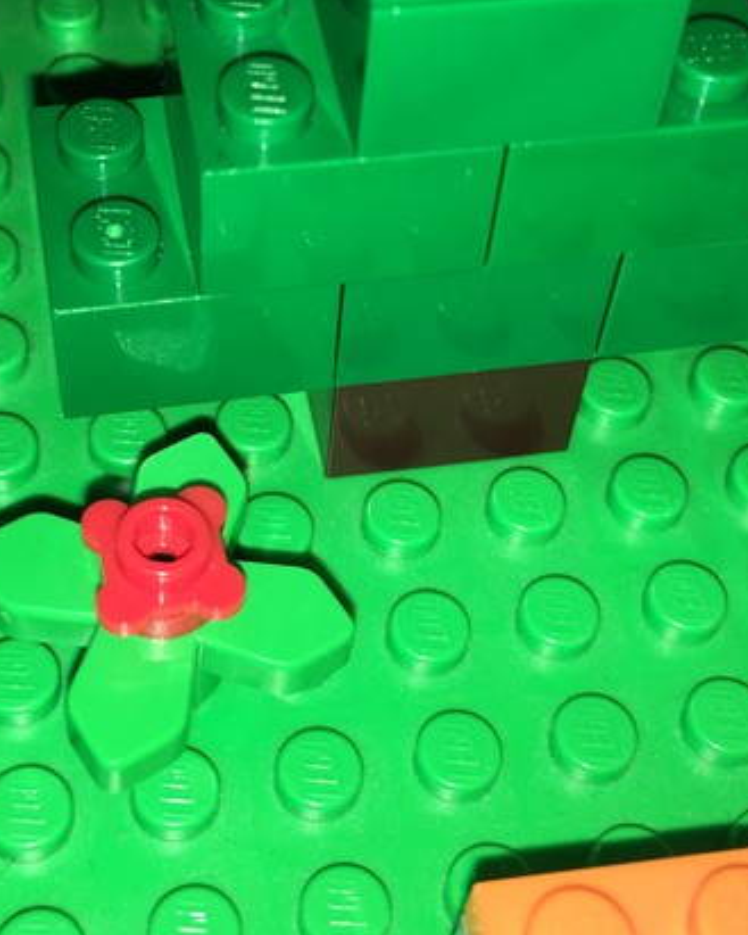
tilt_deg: -52.2
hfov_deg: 24.6
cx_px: 332
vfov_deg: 30.4
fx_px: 1715
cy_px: 361
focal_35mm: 62
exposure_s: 1/208
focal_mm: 4.15
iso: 25
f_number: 2.2
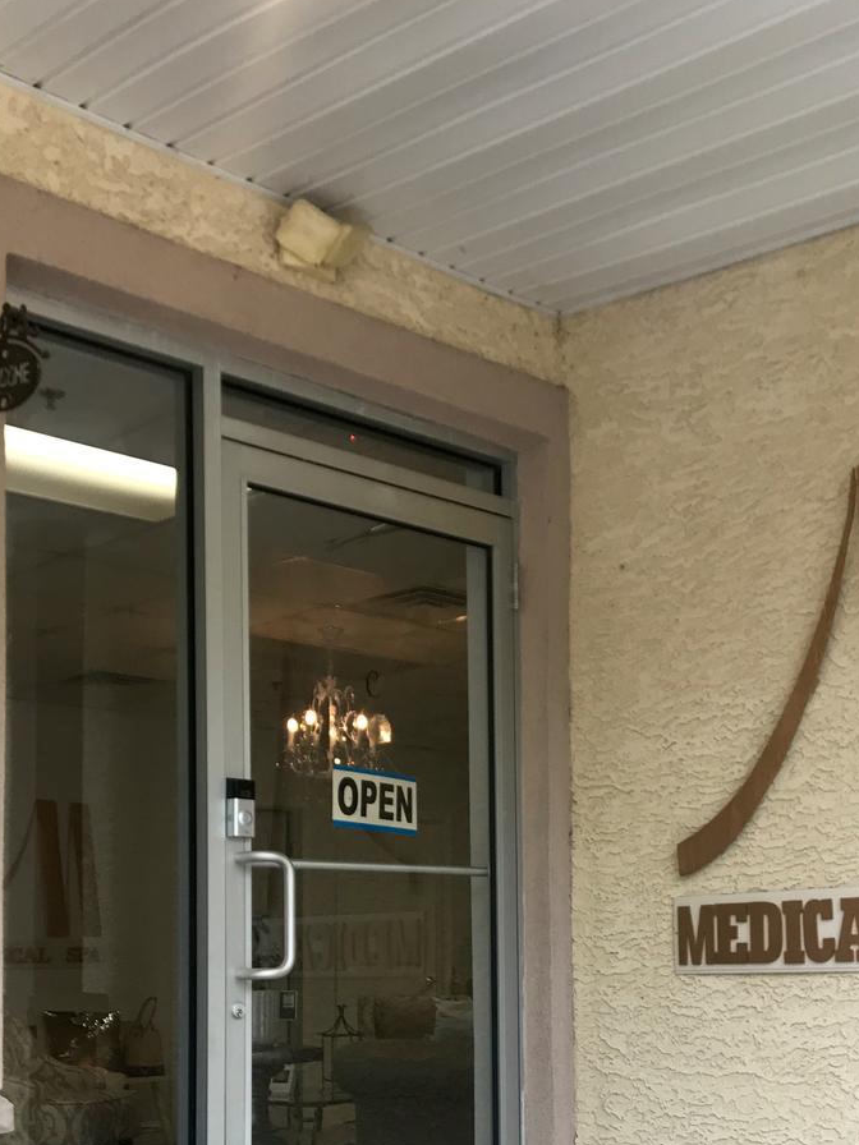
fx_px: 1588
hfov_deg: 30.1
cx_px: 538
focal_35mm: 48
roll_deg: +0.3
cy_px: 905
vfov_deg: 38.3
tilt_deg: +4.0
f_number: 1.8
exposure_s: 1/120
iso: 32
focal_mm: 3.99
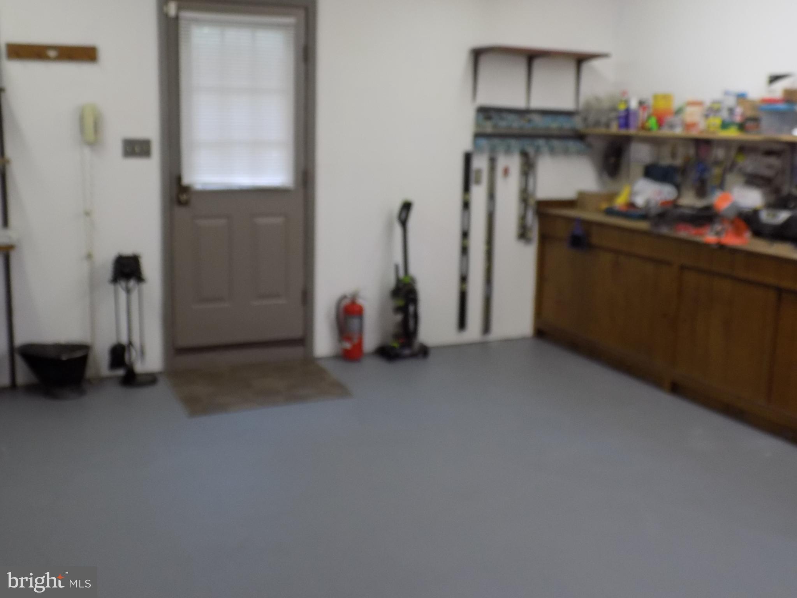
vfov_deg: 38.7
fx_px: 852
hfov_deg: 50.1
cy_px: 299
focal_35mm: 37
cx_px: 398
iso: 180
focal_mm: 6.6
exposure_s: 1/30
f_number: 3.5
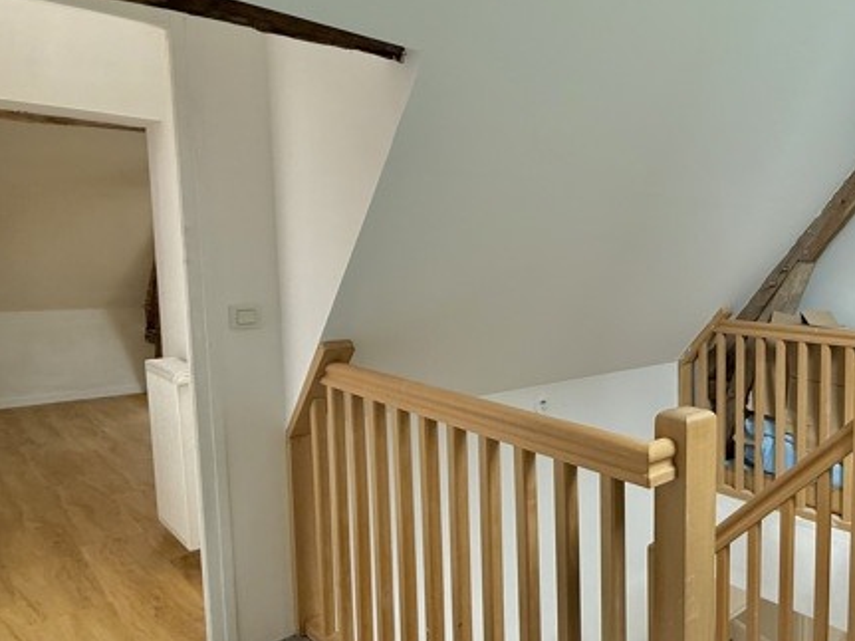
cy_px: 316
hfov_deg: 57.5
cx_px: 774
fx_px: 642
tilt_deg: -4.9
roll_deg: -0.8
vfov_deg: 53.0
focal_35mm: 26
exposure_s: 1/100
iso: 200
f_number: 2.2
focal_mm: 2.22
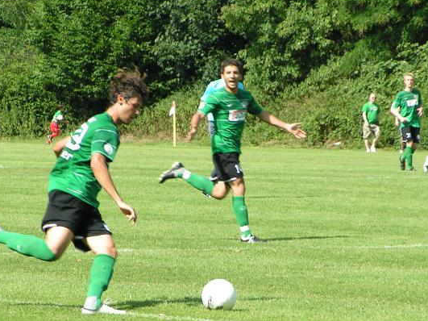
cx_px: 197
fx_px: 4598
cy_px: 204
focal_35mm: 372
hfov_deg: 5.3
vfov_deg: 4.0
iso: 50
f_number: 5
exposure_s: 1/320
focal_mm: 37.8
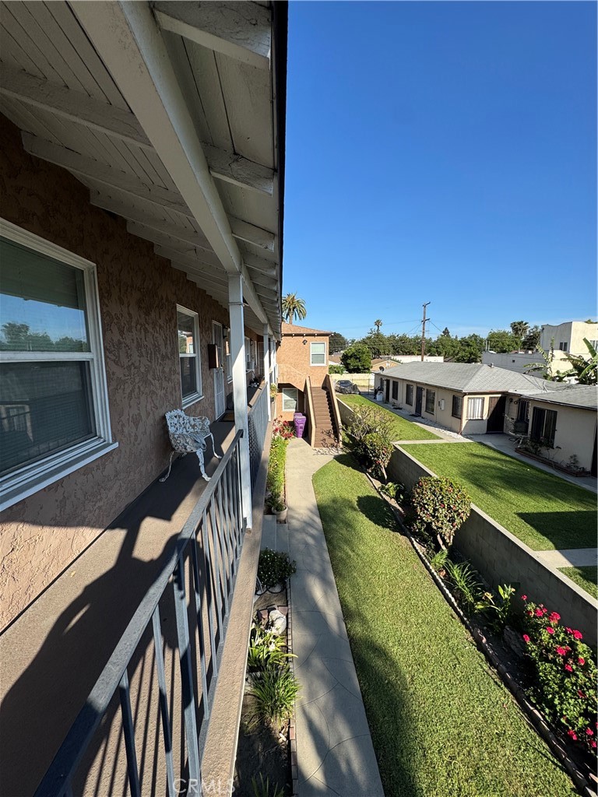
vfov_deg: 102.1
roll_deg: +1.5
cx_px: 299
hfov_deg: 85.7
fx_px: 322
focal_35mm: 14
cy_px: 398
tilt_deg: -9.2
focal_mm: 2.22
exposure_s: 1/1709
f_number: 2.2
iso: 50
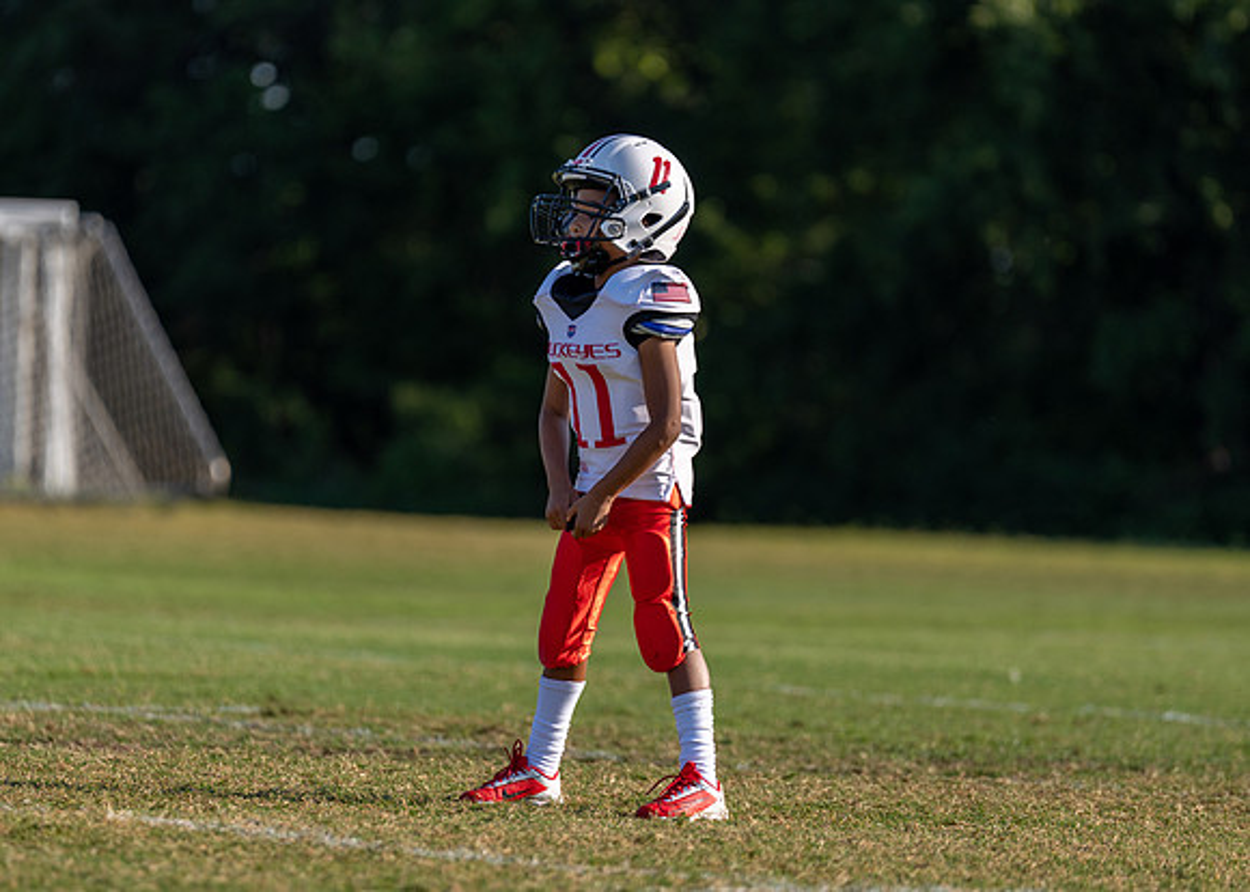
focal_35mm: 296
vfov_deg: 4.9
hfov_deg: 6.8
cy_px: 451
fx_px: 10521
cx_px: 584
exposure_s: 1/2000
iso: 100
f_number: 2.8
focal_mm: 200
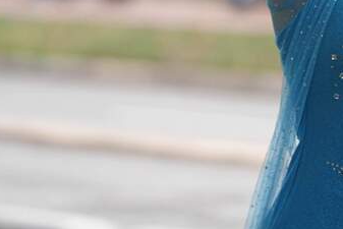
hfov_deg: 4.0
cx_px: 380
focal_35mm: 519
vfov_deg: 2.6
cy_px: -79
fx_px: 4947
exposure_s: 1/200
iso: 1250
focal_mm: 171
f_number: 4
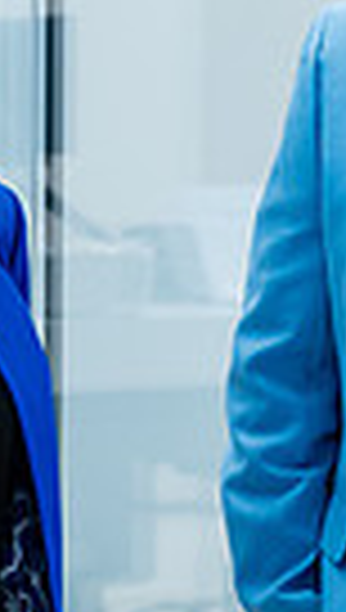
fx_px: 3149
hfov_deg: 6.3
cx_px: 258
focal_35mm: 194
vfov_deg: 11.1
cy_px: 347
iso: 1600
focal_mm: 42
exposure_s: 1/250
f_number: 3.2
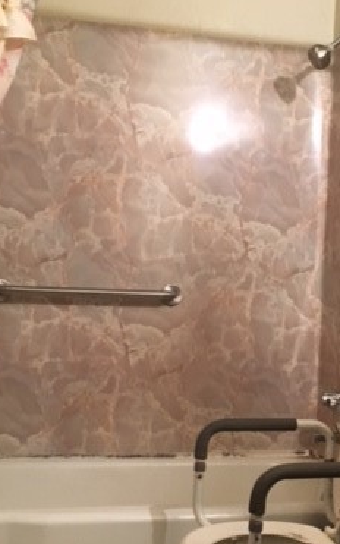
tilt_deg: -3.4
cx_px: 237
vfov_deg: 38.0
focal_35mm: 53
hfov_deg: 24.3
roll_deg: -2.3
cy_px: 326
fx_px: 785
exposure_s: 1/20
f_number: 2.2
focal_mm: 4.15
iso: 200
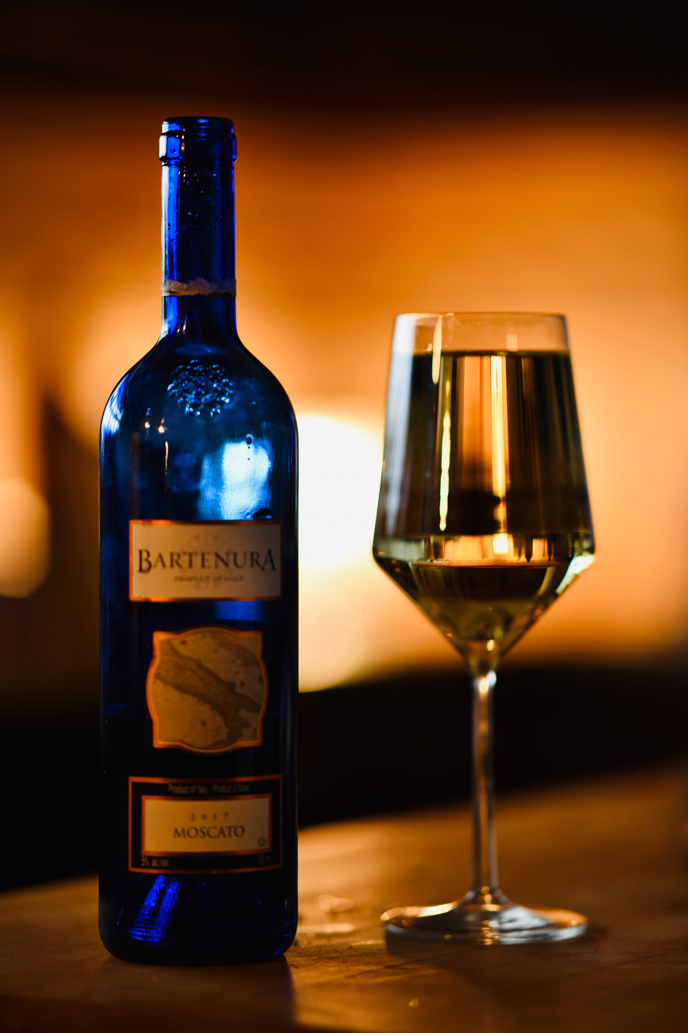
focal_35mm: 105
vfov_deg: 19.5
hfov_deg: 13.0
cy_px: 516
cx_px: 344
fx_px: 3010
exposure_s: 1/80
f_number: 1.4
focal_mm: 105
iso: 500
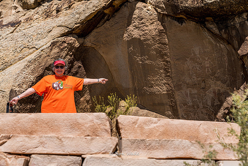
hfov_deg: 28.8
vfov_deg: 19.5
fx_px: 482
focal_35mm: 70
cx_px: 124
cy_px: 83
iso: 100
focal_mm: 70
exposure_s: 1/800
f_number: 4.5
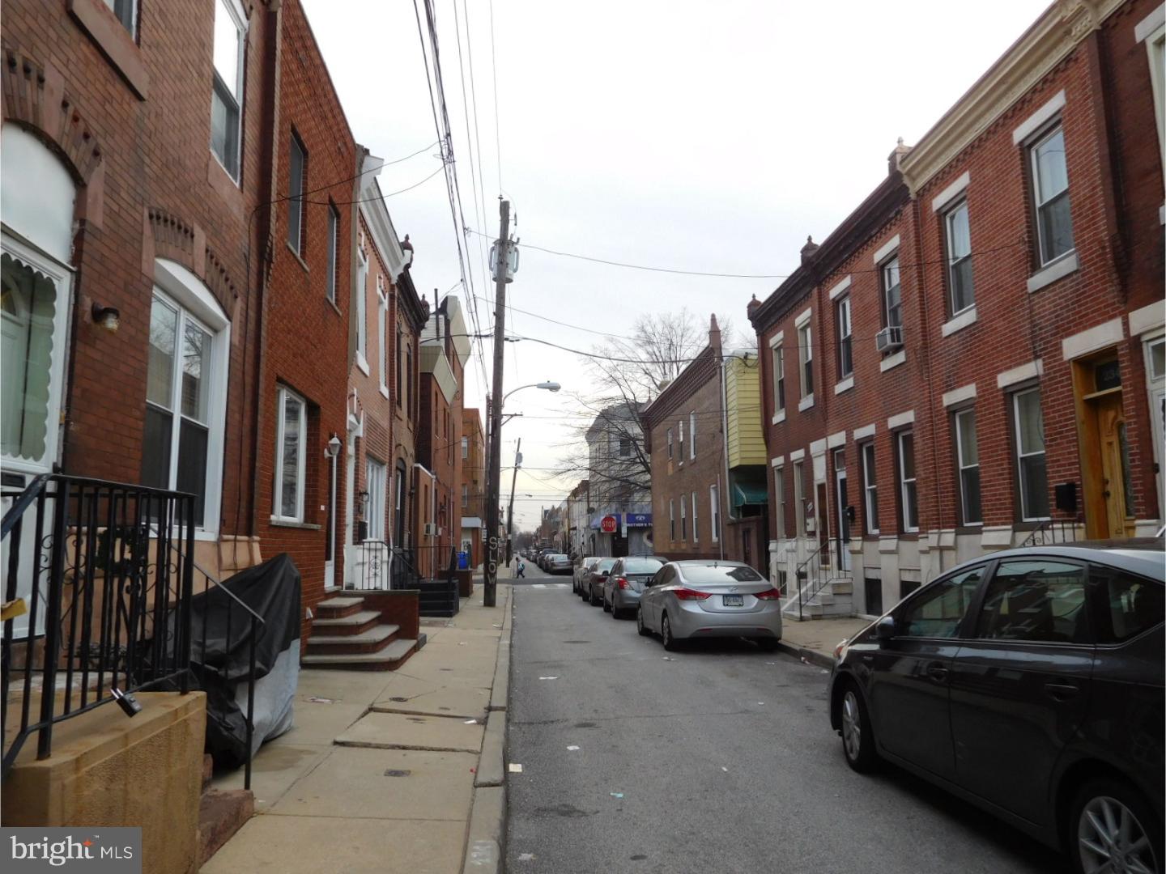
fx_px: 842
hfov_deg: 69.4
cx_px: 583
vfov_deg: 54.9
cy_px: 437
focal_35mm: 25
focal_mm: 4.5
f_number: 3.4
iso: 125
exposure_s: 1/320
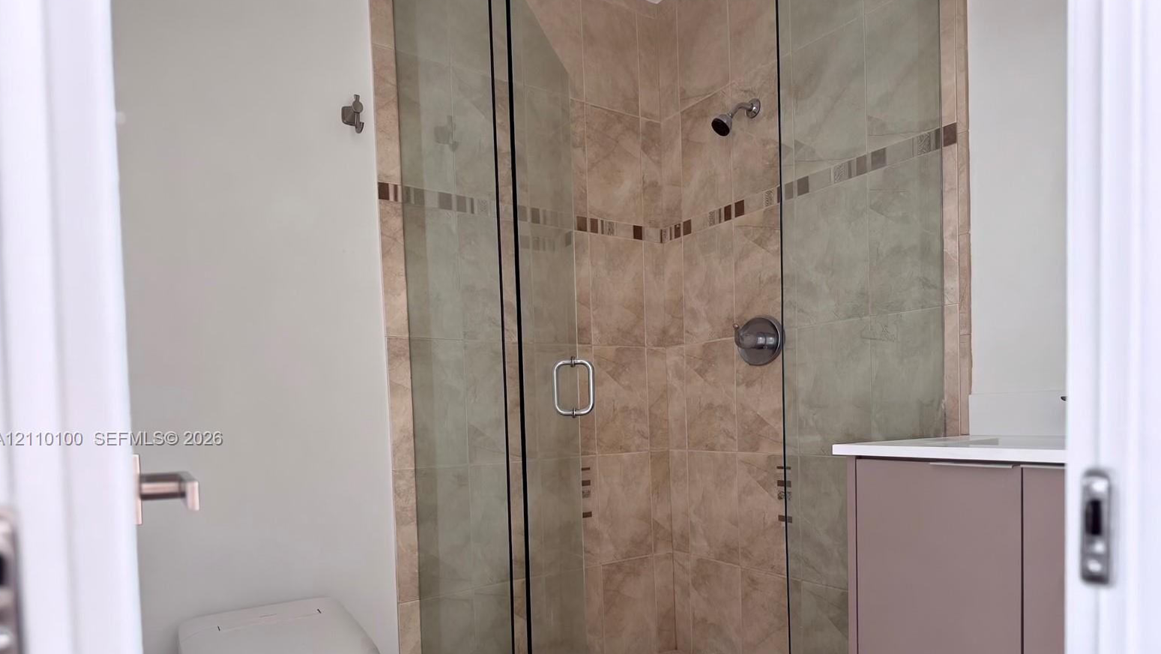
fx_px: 831
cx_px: 588
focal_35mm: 27
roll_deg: +2.3
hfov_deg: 69.8
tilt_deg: -2.5
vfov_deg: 42.3
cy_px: 440
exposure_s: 1/121
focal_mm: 6.76
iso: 160
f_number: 1.78
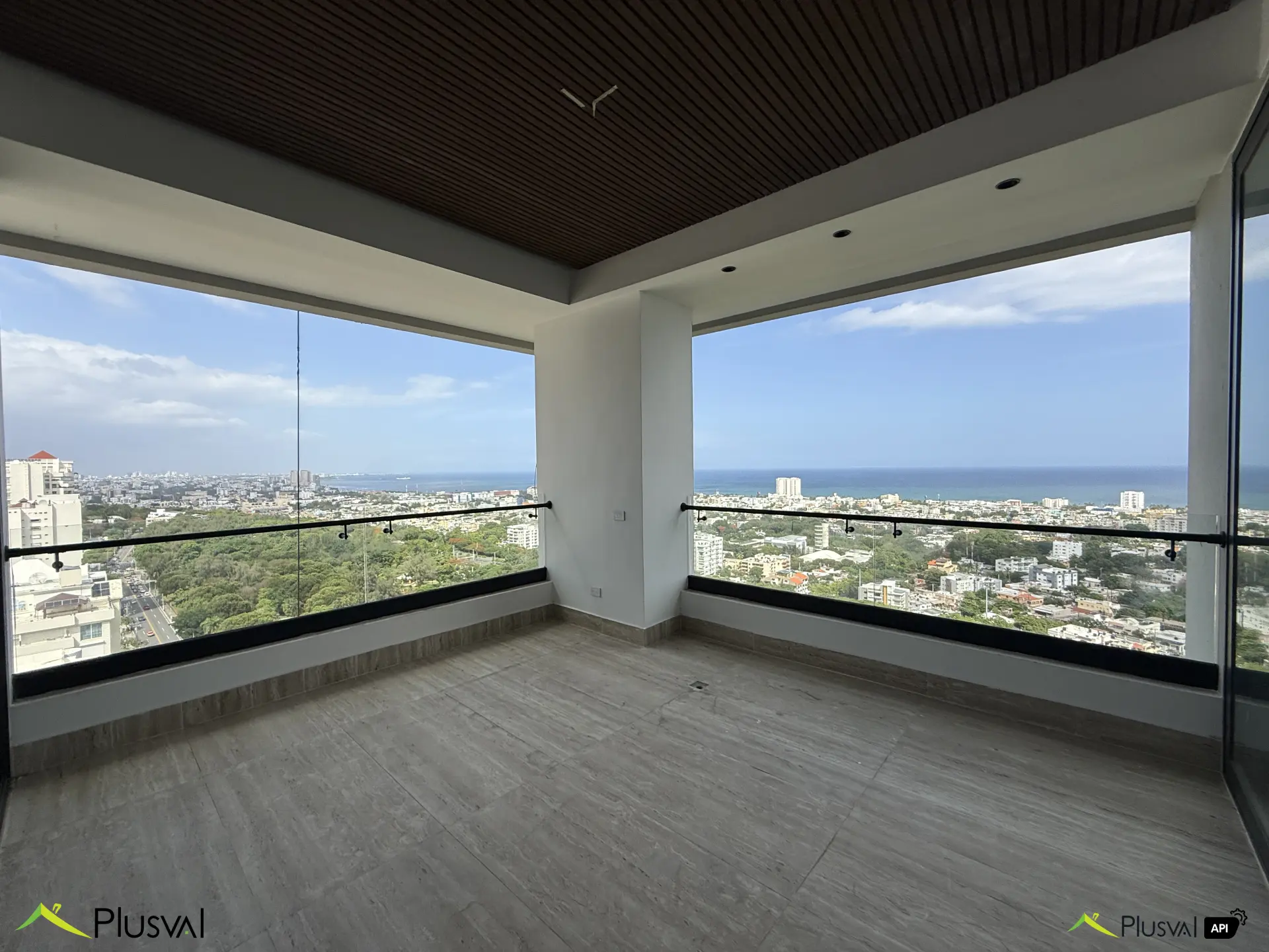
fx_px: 513
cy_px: 476
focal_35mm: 14
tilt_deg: -0.6
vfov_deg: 85.7
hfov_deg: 102.1
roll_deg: +1.0
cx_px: 634
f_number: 2.2
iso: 50
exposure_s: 1/1848
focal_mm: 2.22
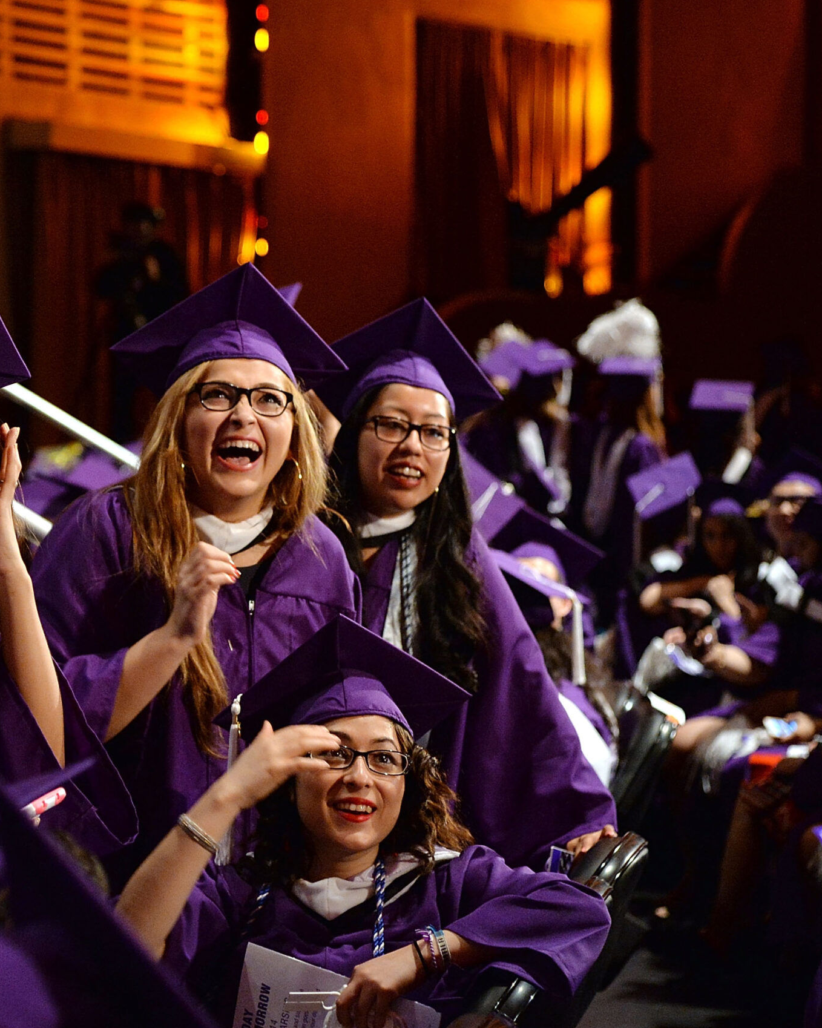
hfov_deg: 13.2
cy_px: 513
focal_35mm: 116
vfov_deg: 16.6
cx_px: 182
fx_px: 3528
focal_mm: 82
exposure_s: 1/125
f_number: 4
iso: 2500
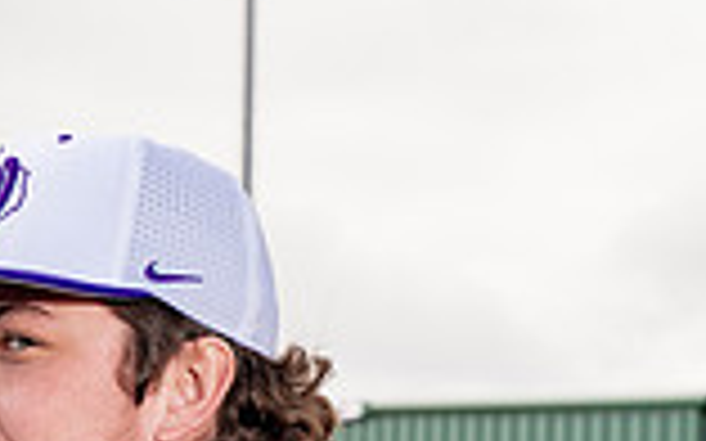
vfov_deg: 6.2
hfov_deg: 10.2
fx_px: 3924
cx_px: 49
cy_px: 976
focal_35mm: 204
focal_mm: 70
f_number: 8
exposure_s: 1/200
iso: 100
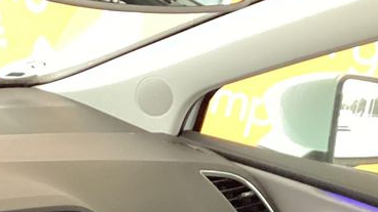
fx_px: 1103
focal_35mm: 110
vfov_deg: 10.1
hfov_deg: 17.5
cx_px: -184
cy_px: 447
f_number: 2.4
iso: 250
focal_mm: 3.3
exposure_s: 1/50
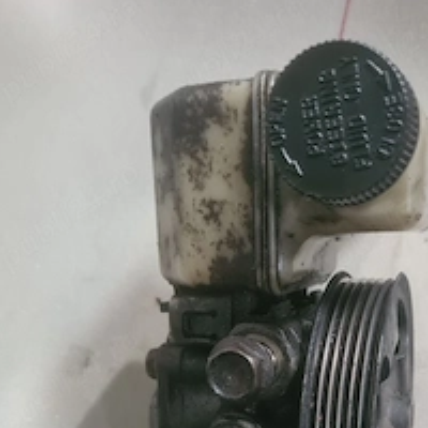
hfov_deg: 36.5
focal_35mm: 46
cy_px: 409
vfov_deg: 34.1
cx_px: 278
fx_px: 643
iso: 640
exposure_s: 1/33
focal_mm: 5.4
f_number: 1.8
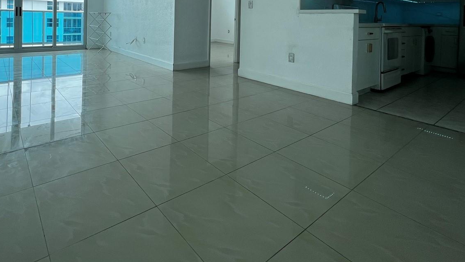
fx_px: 247
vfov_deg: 48.9
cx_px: 174
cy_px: 19
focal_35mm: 20
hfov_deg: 84.9
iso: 32
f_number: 1.8
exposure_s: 1/116
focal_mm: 1.57
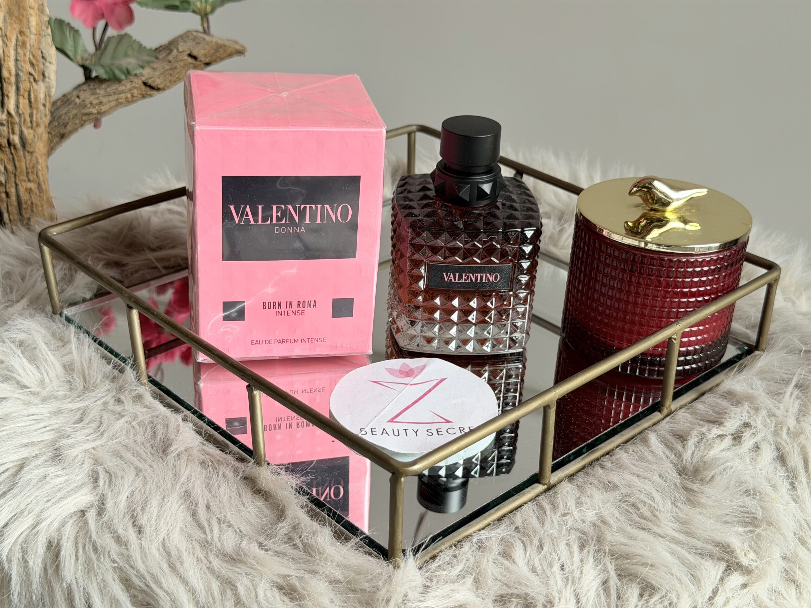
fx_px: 1125
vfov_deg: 30.3
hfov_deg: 39.7
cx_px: 406
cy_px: 304
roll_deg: -2.6
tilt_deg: -28.8
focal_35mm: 48
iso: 50
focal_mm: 6.76
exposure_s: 1/121
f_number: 1.78
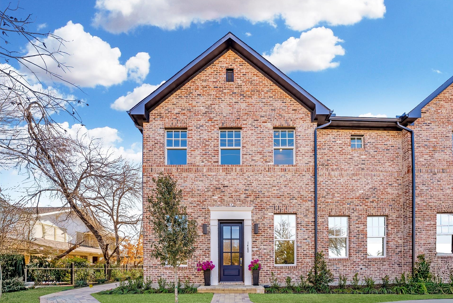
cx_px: 242
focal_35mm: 15
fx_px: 189
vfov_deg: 77.4
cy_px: 152
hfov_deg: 100.2
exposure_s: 1/60
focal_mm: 14
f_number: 7.1
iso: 100
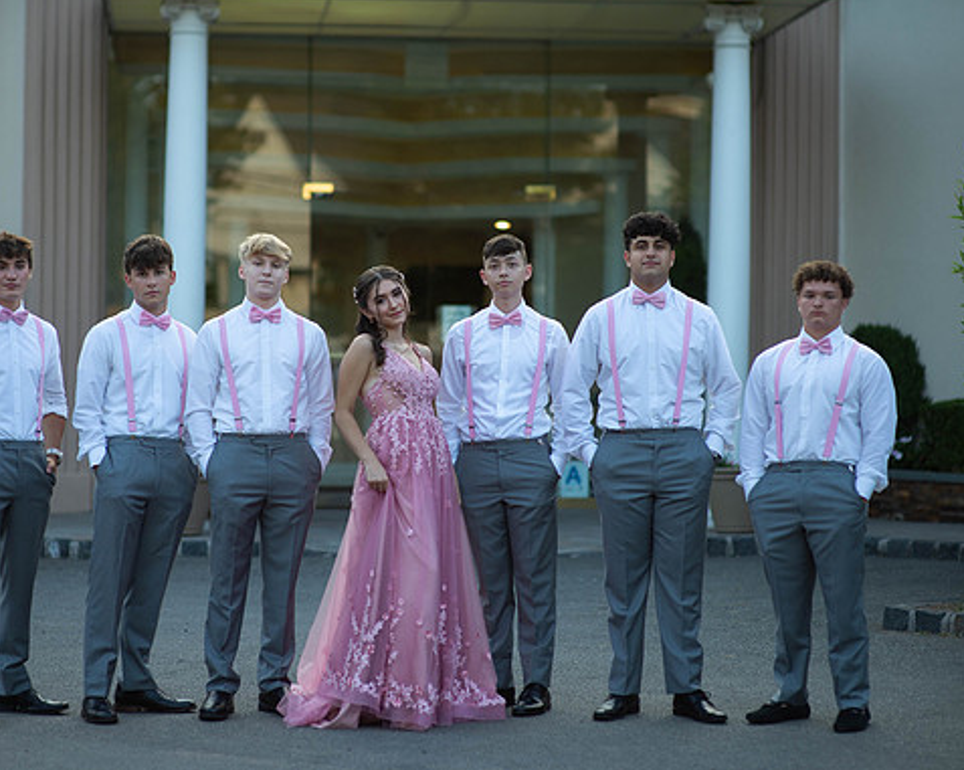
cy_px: 382
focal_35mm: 97
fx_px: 2766
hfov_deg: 19.8
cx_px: 406
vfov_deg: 15.8
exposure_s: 1/1000
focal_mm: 85
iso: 250
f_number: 2
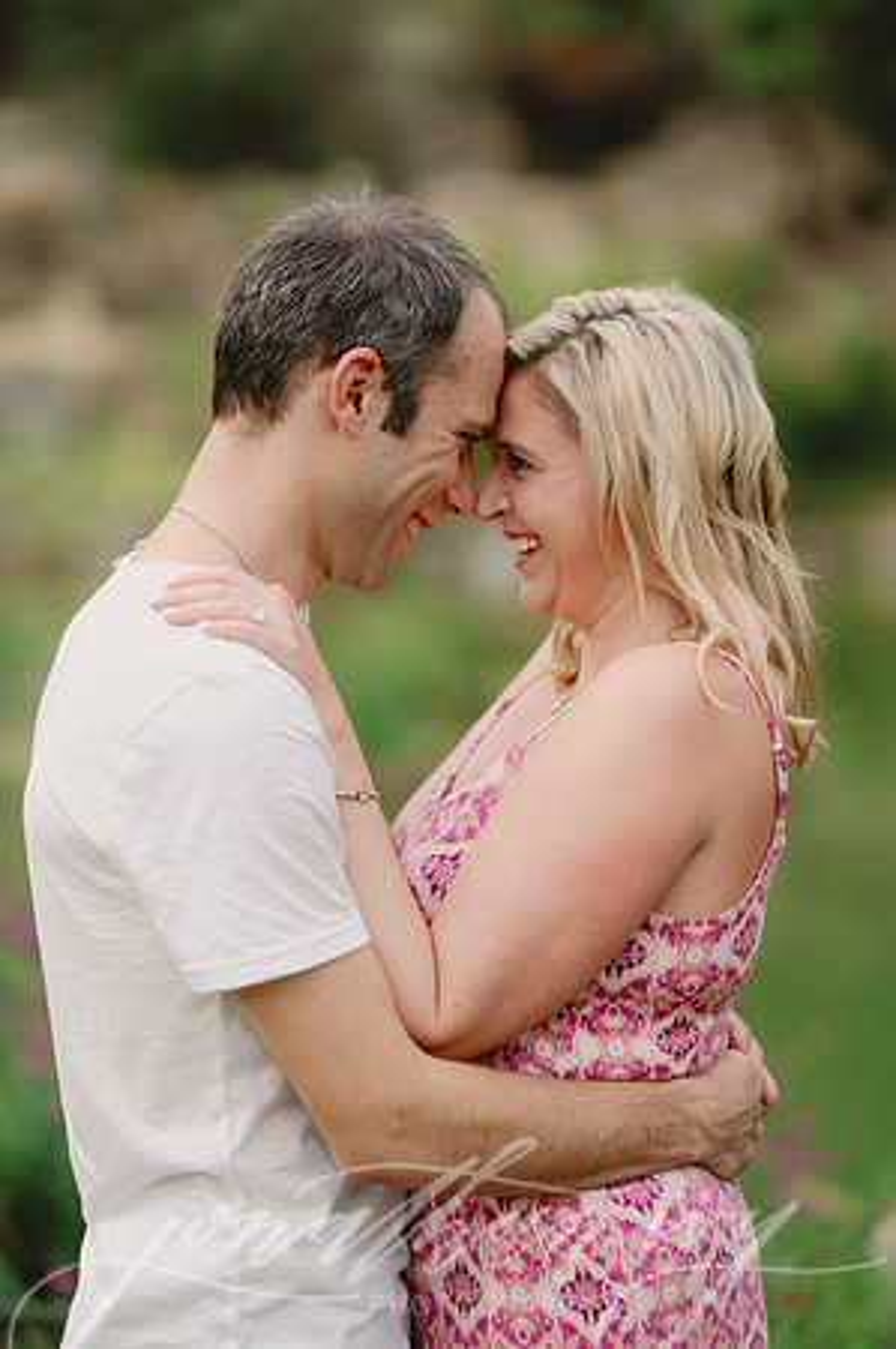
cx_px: 448
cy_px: 674
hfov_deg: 16.0
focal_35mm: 85
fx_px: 3180
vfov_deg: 23.9
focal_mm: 85
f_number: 2
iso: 80
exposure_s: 1/800
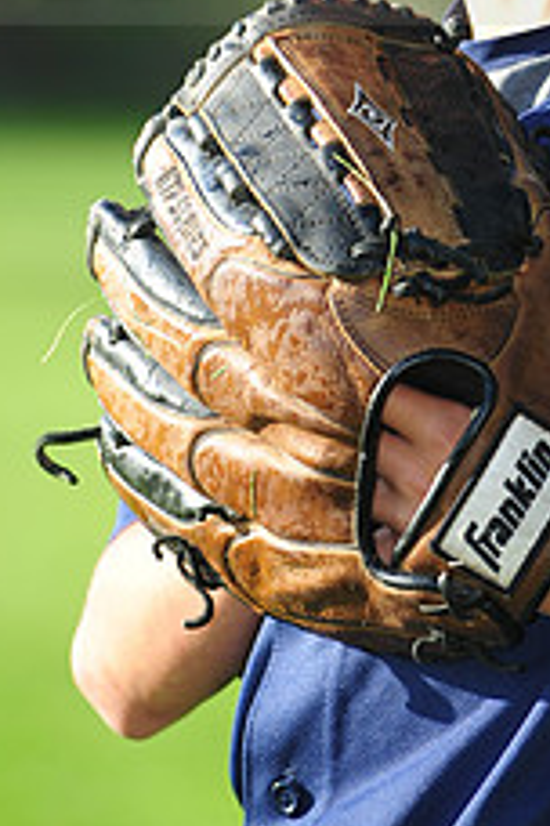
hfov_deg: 2.7
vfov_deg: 4.1
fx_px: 11641
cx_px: 503
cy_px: -91
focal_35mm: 508
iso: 200
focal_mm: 200
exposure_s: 1/500
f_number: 4
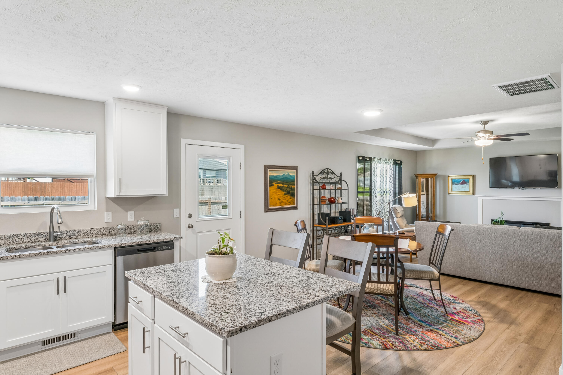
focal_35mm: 21
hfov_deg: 82.3
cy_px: 188
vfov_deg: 60.4
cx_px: 282
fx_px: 322
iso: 400
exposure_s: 1/6
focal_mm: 20.6
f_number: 14
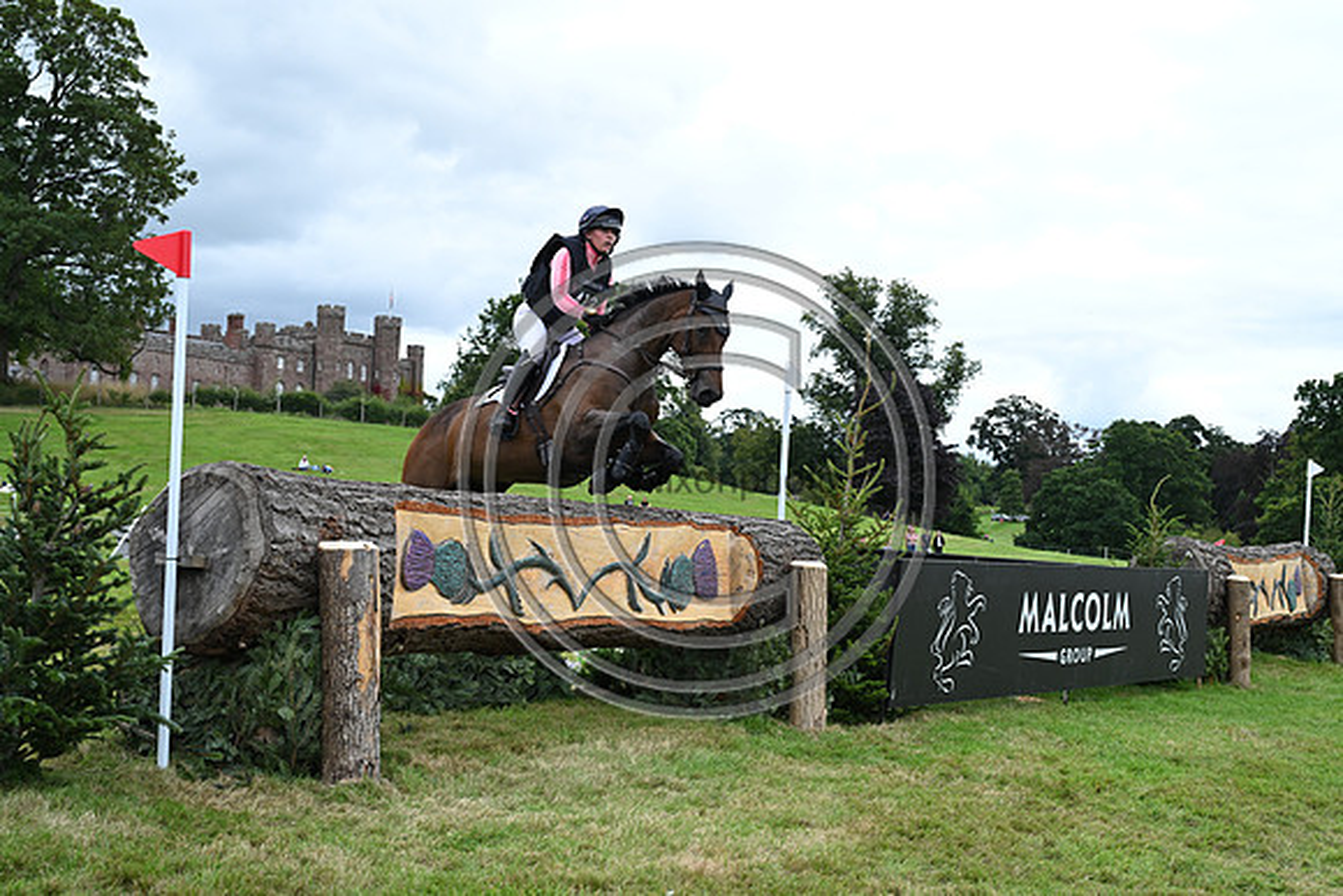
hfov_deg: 39.6
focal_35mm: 50
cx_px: 672
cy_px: 448
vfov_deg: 27.0
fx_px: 1866
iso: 720
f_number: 5.6
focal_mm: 50
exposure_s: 1/1250
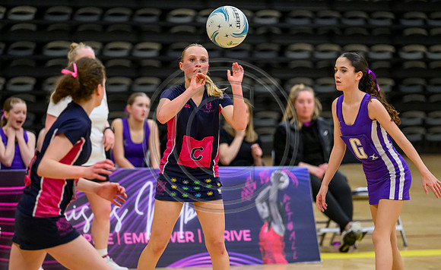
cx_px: 225
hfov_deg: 9.2
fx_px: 2753
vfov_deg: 5.6
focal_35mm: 230
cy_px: 165
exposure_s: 1/800
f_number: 3.2
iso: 6400
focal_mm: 200
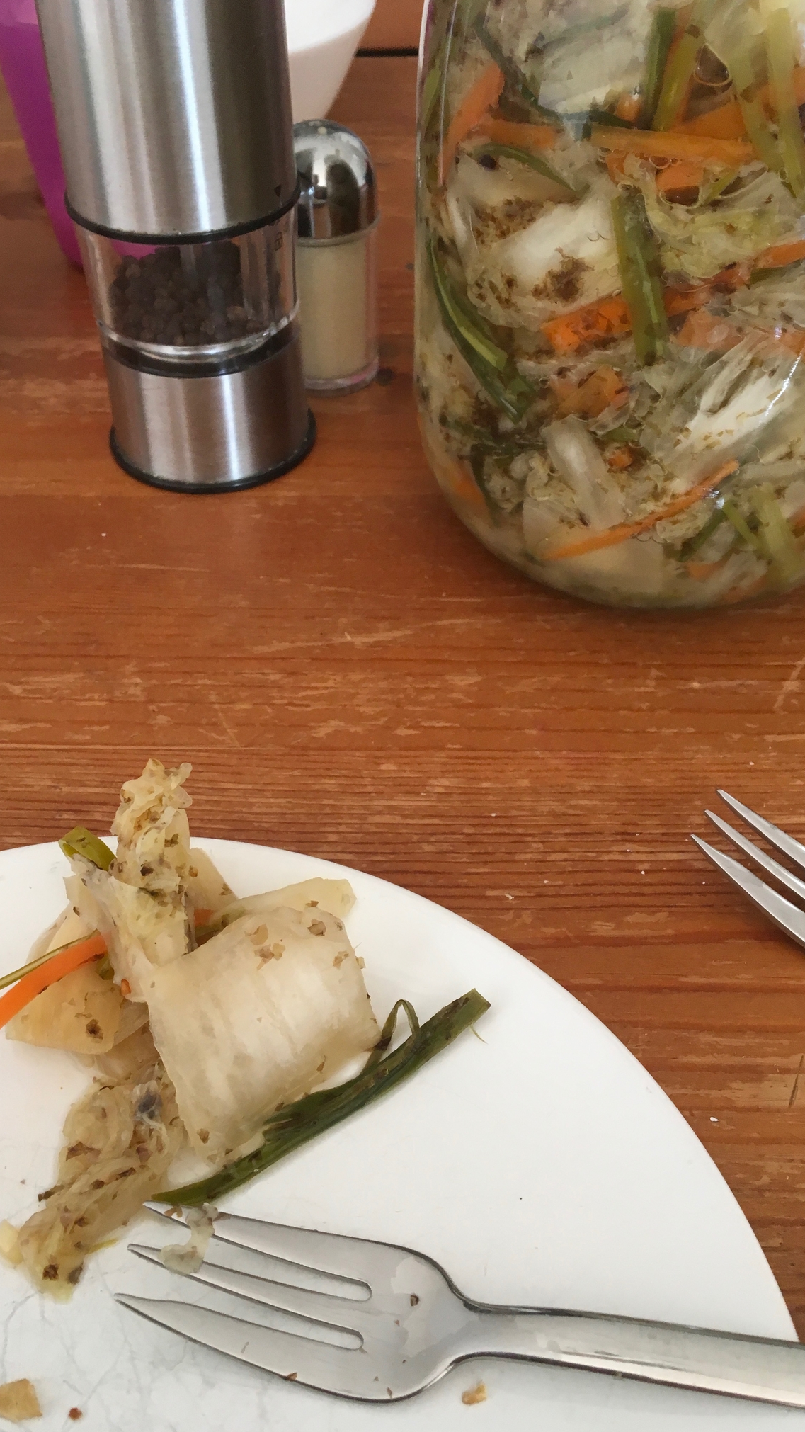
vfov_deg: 61.0
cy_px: 713
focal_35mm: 32
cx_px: 353
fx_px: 1215
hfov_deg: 36.6
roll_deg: +1.9
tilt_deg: -44.4
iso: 32
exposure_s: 1/33
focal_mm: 4.15
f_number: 2.2
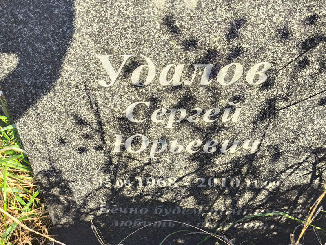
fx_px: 471
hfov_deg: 38.2
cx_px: 163
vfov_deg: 29.1
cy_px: 122
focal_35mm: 50
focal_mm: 4.71
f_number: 1.7
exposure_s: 1/144
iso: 50
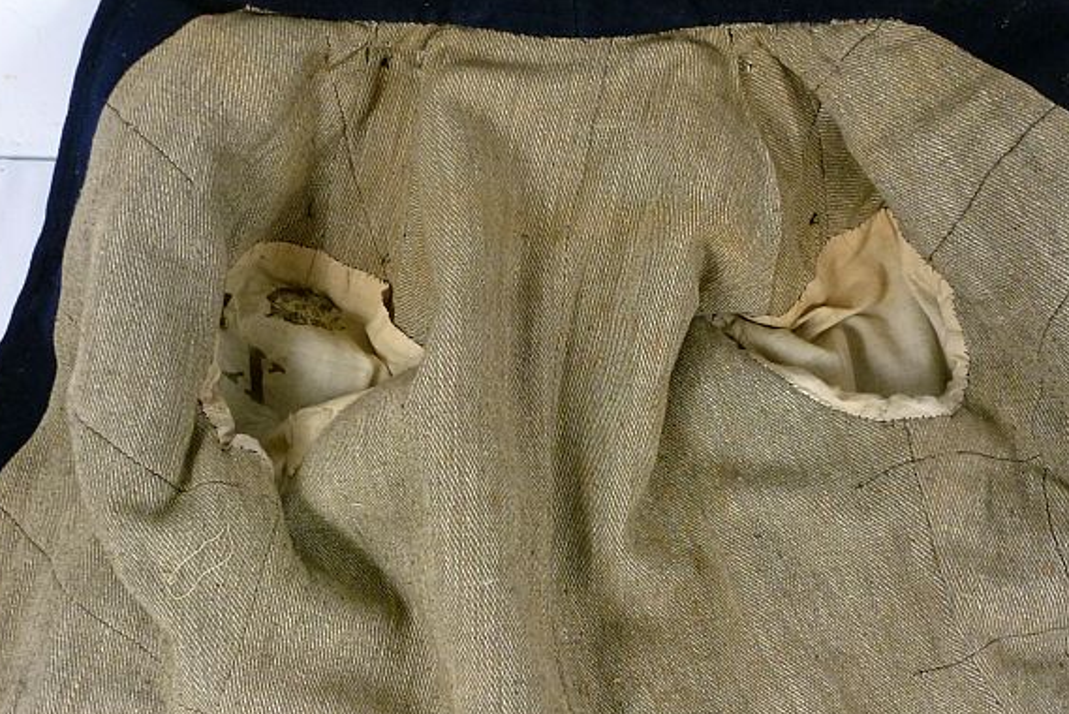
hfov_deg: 50.5
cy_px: 427
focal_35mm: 38
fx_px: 1129
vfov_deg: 35.0
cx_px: 603
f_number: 3.4
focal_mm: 4.7
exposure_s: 1/60
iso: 200
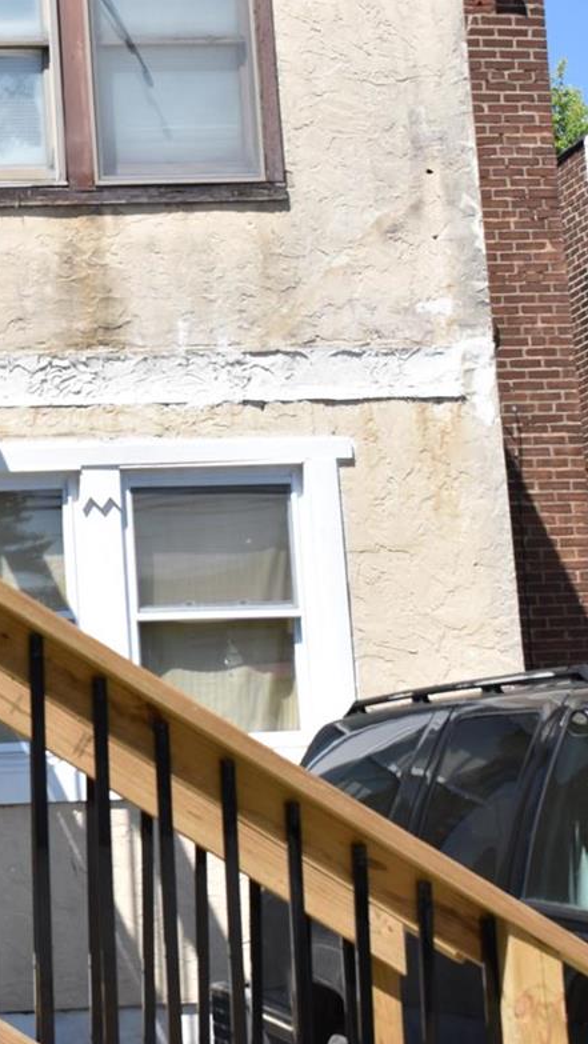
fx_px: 2132
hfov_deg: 15.1
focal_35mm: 77
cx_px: -136
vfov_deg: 27.4
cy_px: 411
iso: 200
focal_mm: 24
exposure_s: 1/400
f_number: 9
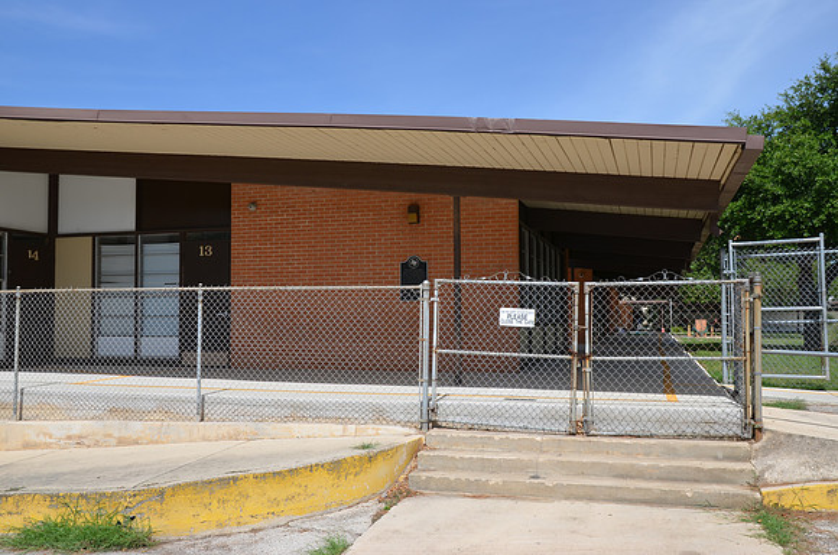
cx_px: 419
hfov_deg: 59.6
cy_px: 278
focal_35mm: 32
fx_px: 732
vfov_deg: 41.5
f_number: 8
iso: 100
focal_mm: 21
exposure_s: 1/250
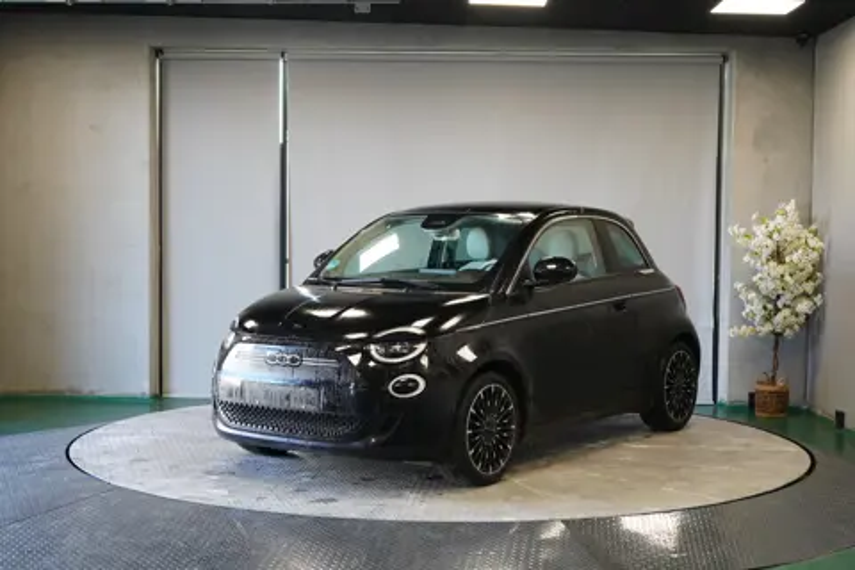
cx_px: 428
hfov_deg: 38.2
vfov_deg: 26.0
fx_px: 1235
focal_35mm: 52
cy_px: 285
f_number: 5
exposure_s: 1/160
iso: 2500
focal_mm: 52
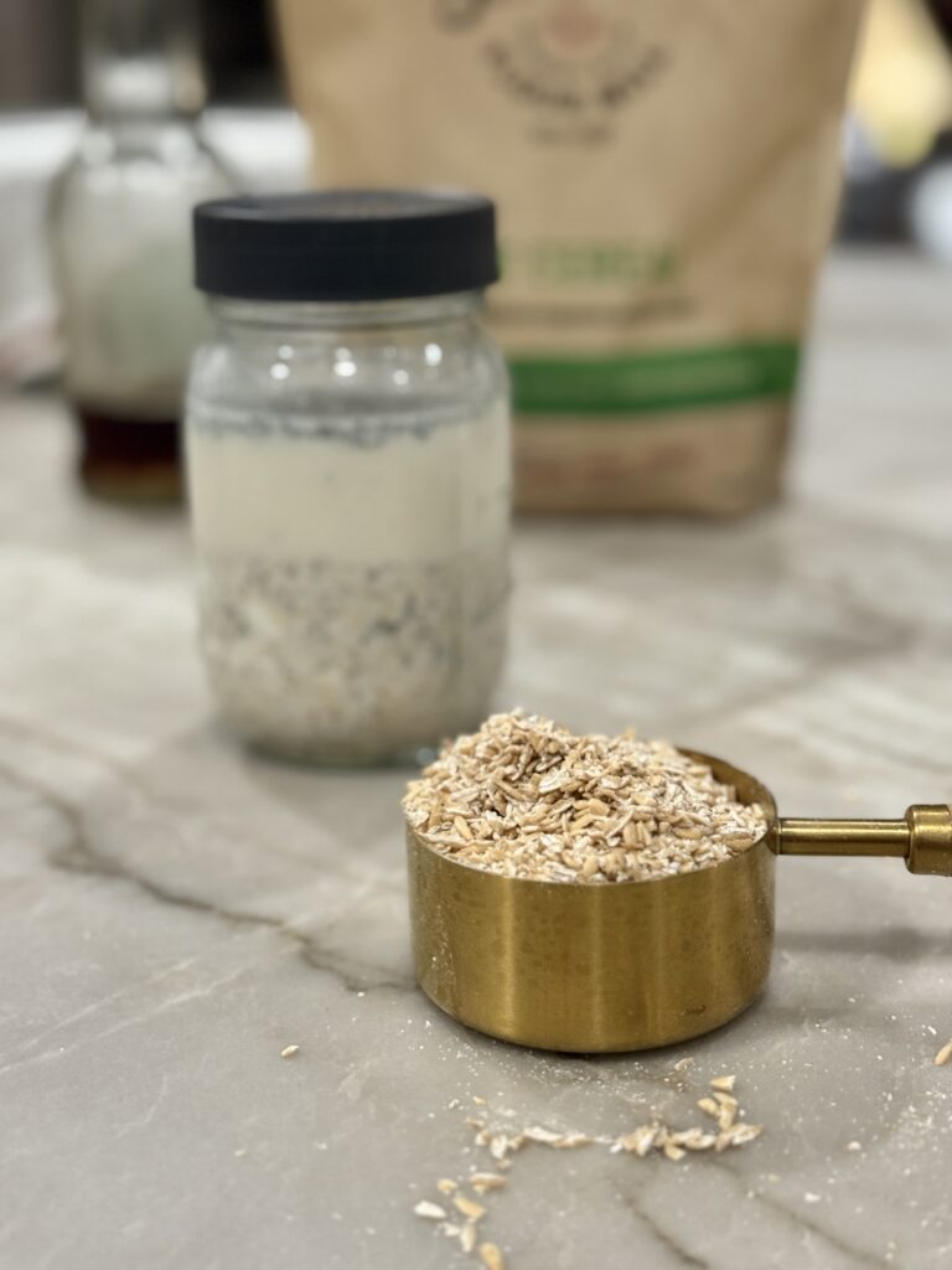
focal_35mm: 48
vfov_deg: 39.7
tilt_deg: -18.1
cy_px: 635
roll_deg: +0.5
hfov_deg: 30.3
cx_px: 476
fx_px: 1760
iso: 320
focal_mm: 6.76
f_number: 1.78
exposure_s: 1/40
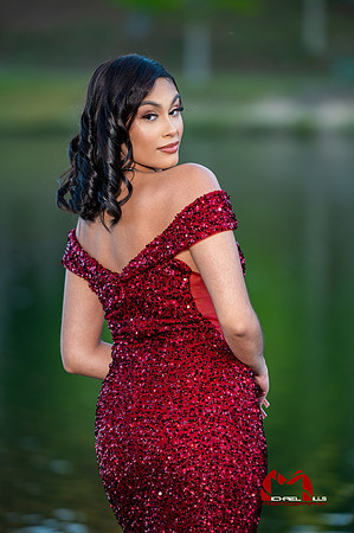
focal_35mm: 185
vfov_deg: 11.1
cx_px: 177
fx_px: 2735
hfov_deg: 7.4
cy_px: 266
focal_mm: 185
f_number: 2.8
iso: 320
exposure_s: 1/200
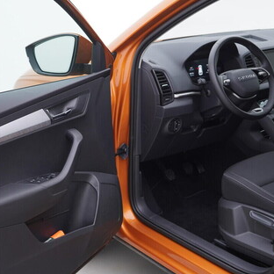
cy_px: 126
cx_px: 133
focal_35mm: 54
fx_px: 484
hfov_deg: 31.6
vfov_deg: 31.6
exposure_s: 1/50
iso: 125
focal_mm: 24
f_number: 3.2
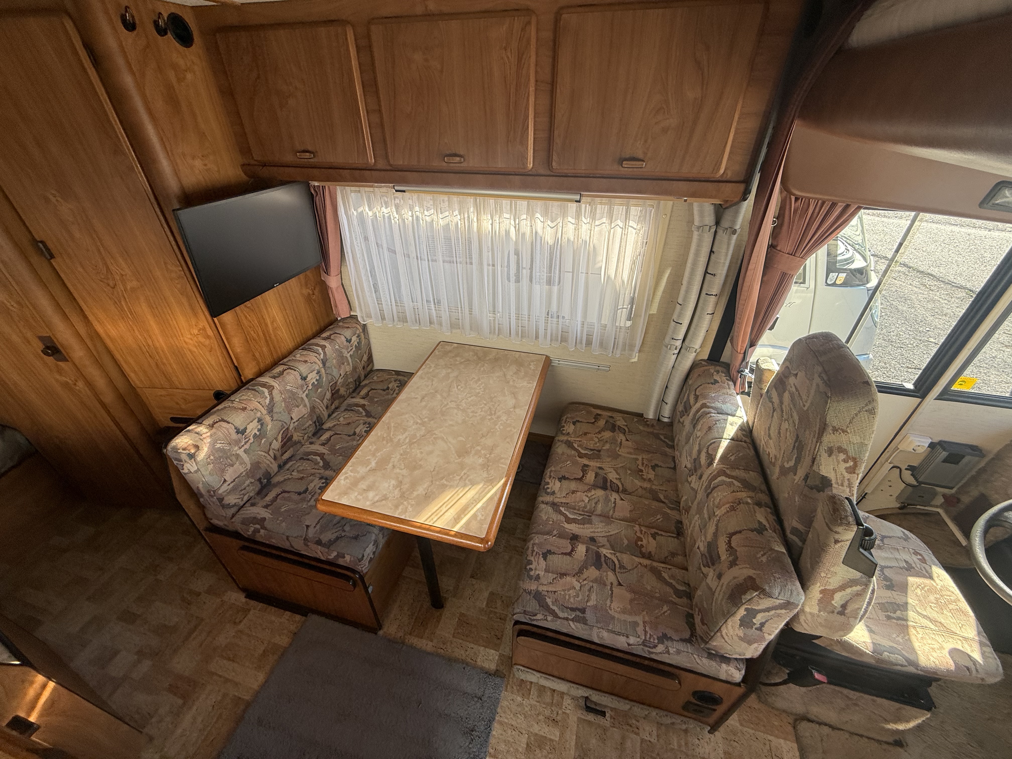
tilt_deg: -34.5
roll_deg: +0.7
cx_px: 506
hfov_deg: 102.1
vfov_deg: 85.7
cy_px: 380
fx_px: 409
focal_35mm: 14
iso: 64
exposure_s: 1/132
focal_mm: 2.22
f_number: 2.2
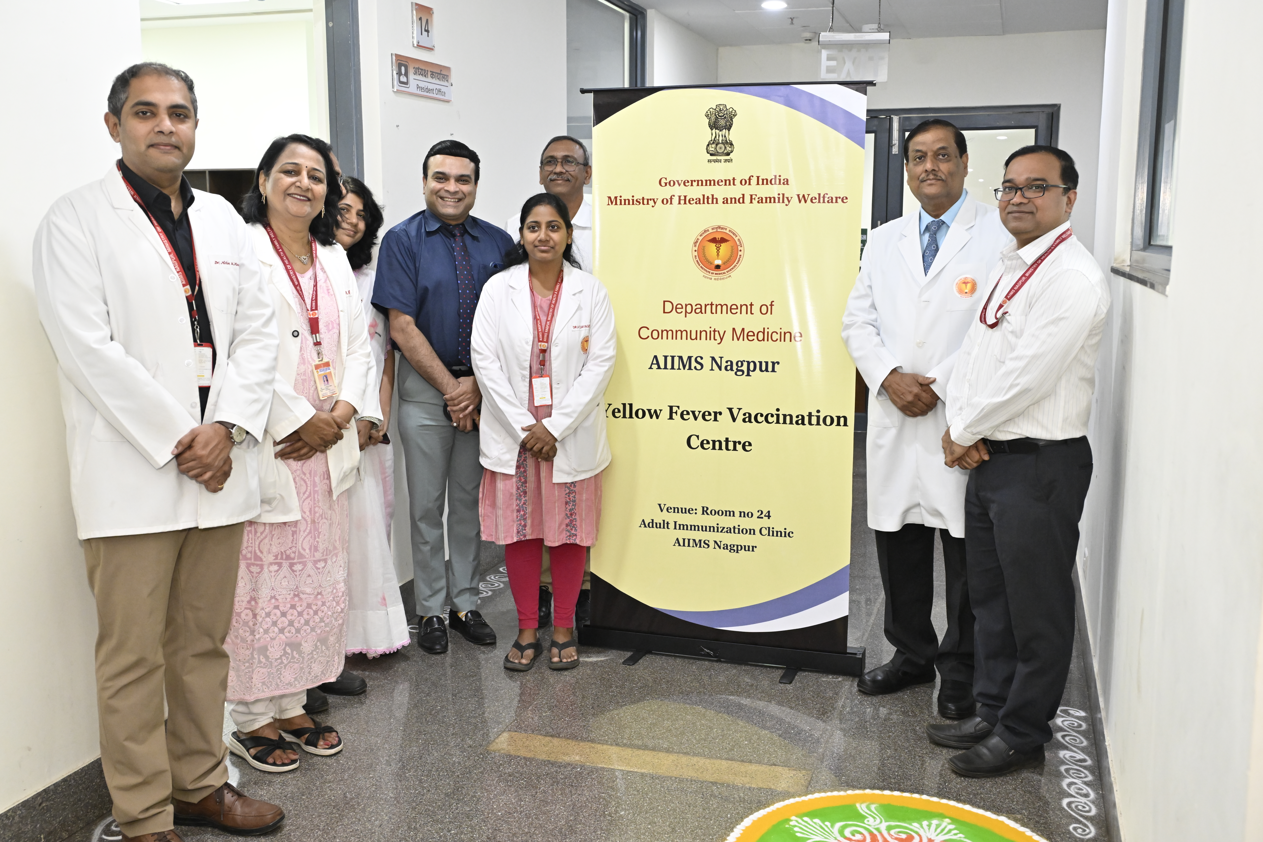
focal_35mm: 34
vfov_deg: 38.9
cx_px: 632
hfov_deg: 55.8
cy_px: 421
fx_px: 1193
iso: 4000
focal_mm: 34
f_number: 5.6
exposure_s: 1/125
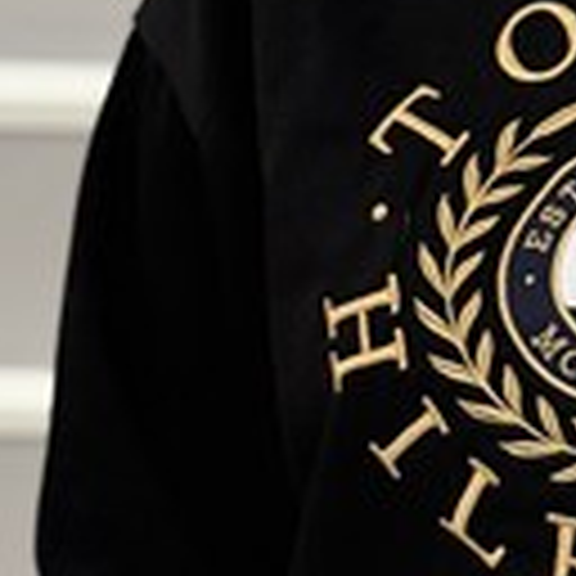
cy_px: 526
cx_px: 770
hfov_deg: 9.9
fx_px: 3238
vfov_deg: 10.1
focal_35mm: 172
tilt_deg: -8.0
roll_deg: -1.5
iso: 160
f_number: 1.78
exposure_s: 1/61
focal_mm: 6.76
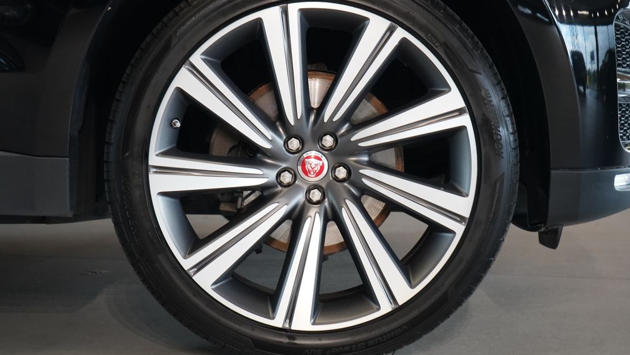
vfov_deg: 18.3
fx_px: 1103
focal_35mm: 66
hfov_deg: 31.9
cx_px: 315
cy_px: 161
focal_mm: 62
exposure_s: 1/160
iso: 6400
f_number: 5.6
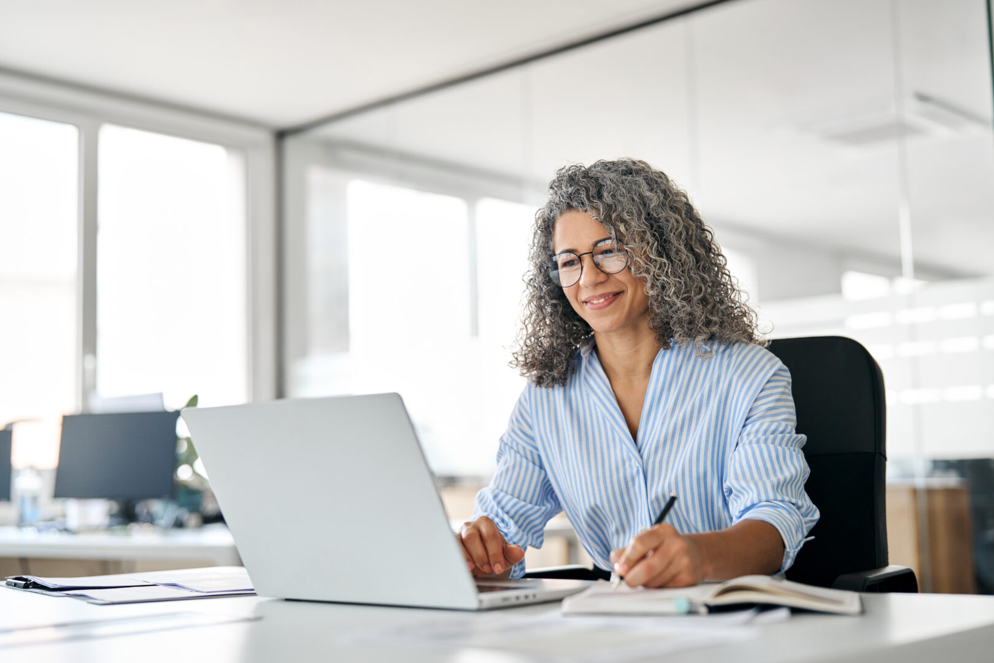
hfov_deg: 39.6
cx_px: 497
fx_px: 1380
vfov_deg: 27.0
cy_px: 332
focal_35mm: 50
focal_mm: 50
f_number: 1.8
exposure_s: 1/250
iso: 200
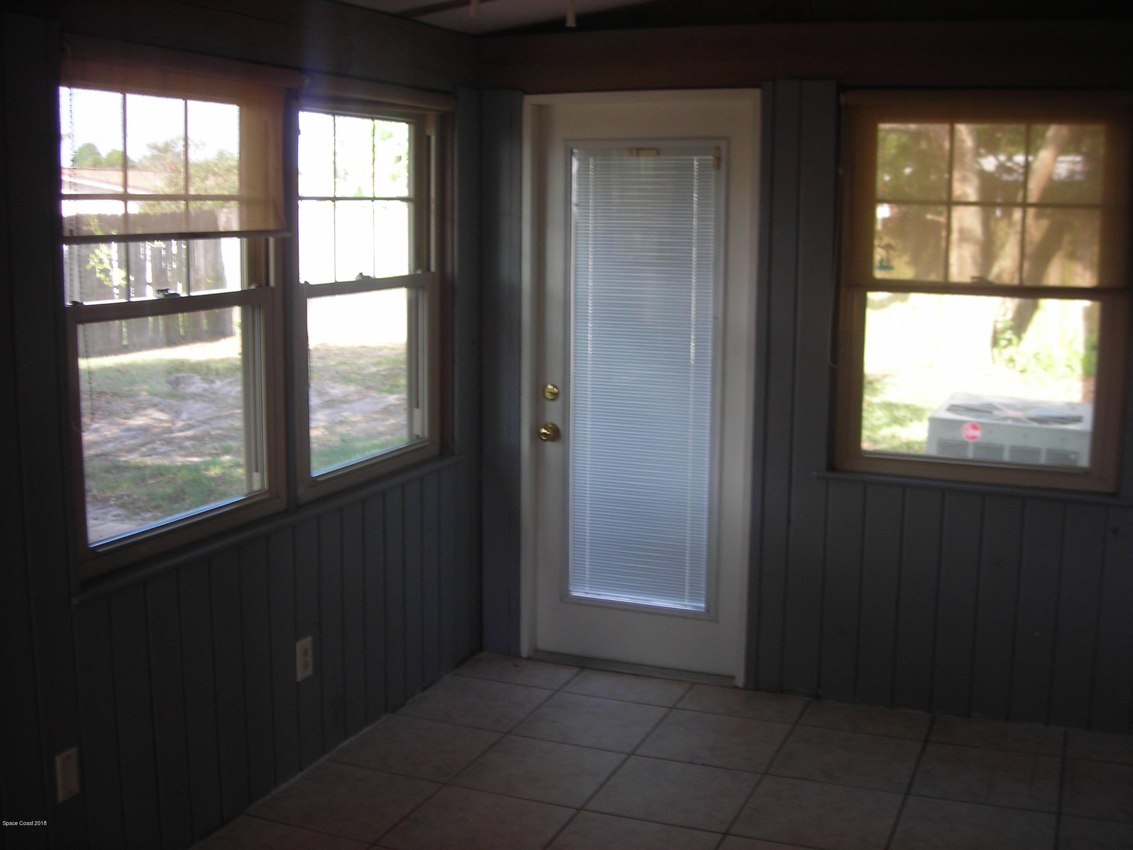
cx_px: 566
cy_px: 425
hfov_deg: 49.0
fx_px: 1244
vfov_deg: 37.7
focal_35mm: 38
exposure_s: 1/19
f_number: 3.2
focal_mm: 6.3
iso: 50
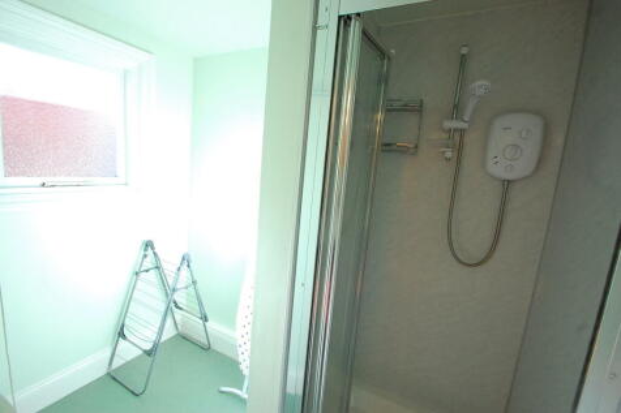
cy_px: 206
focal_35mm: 15
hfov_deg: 100.4
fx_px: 259
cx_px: 310
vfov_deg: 77.3
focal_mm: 10
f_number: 5
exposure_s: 1/100
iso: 1600
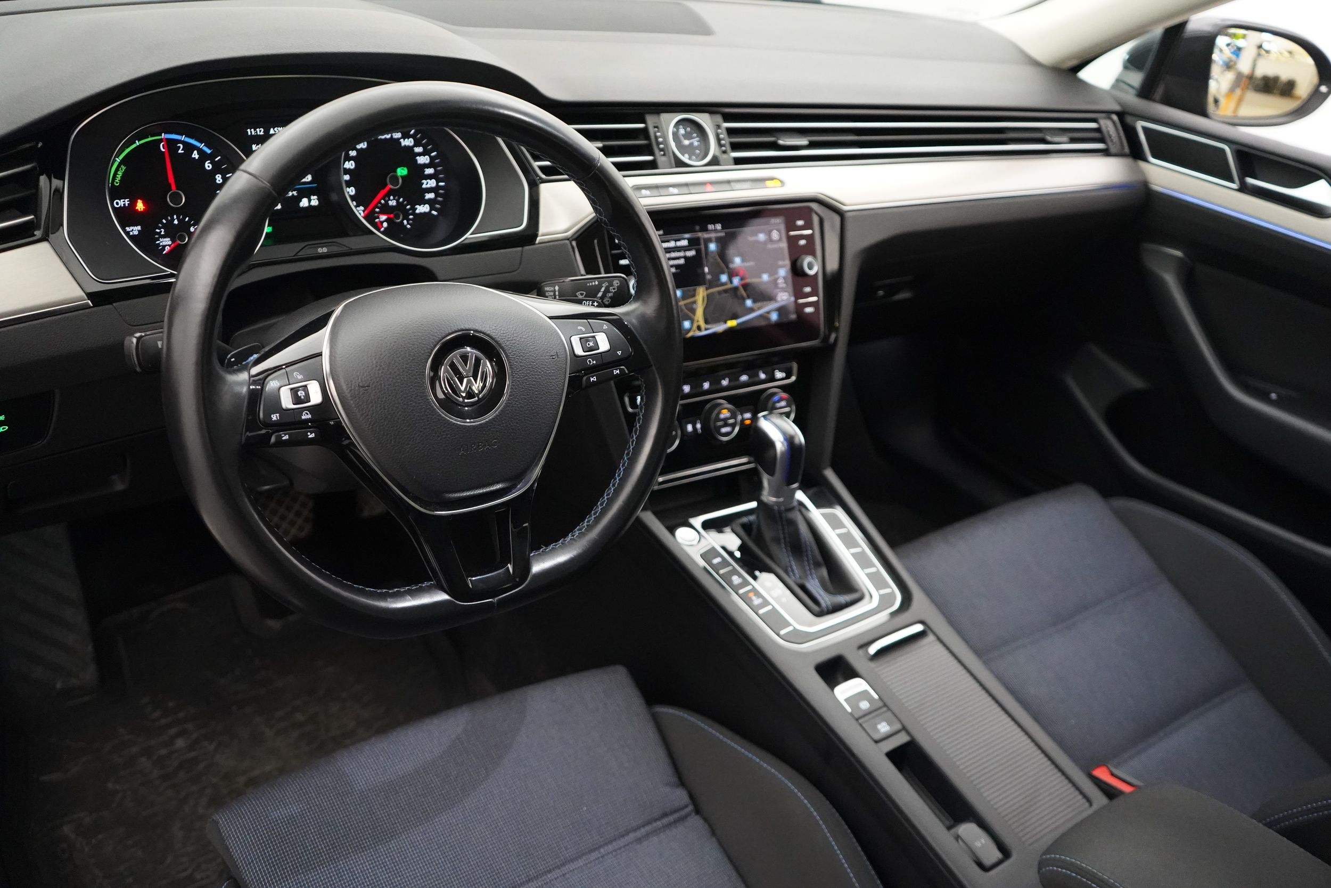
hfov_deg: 60.3
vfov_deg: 42.3
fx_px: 1146
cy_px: 444
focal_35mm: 31
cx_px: 666
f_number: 3.5
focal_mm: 31
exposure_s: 1/160
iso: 10000
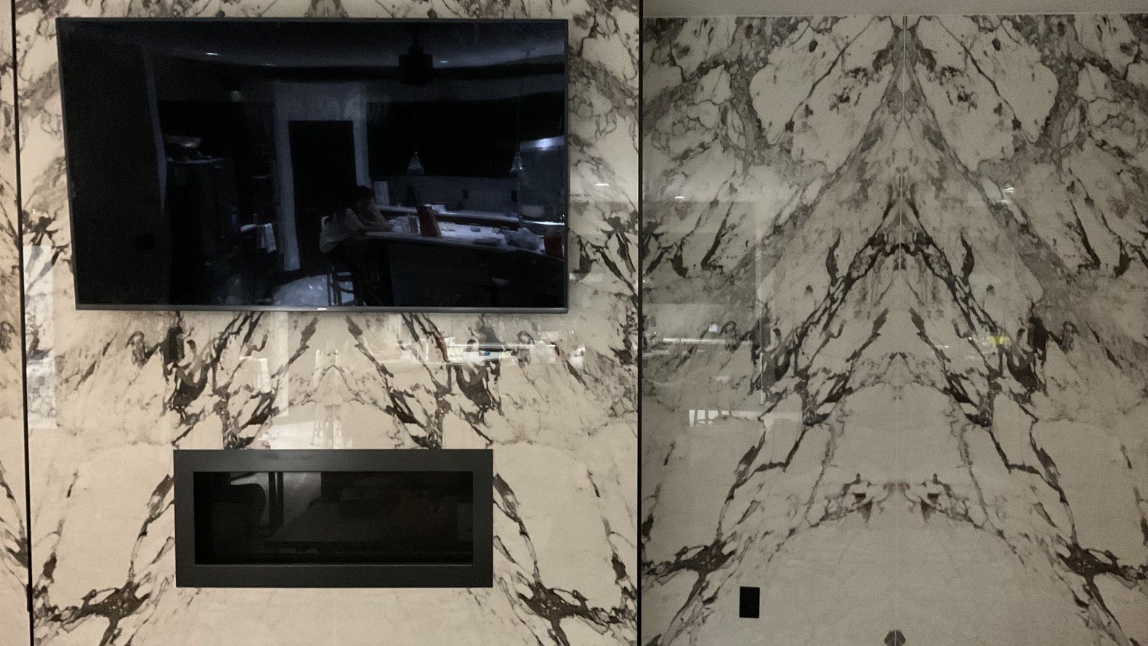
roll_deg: +0.0
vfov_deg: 36.7
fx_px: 974
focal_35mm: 32
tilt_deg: -4.0
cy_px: 335
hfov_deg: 61.0
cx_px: 579
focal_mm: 3
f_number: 1.8
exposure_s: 1/20
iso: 500
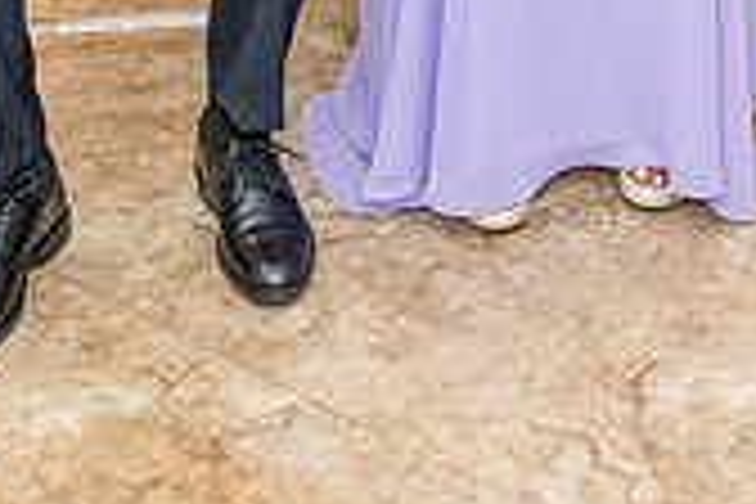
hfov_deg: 18.8
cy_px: -331
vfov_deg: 12.0
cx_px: 666
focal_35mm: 107
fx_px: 2247
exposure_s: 1/200
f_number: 3.5
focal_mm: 31
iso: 1250
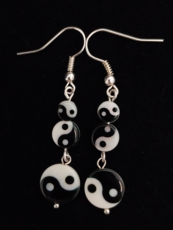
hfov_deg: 53.1
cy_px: 115
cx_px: 86
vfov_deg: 67.3
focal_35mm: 26
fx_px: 173
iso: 320
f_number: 1.8
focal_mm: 4
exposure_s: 1/25
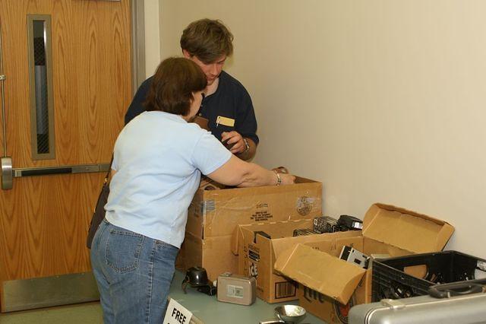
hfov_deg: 37.9
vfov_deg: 25.7
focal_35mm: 52
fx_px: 708
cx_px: 243
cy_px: 162
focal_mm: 35
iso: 200
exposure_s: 1/40
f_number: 6.3
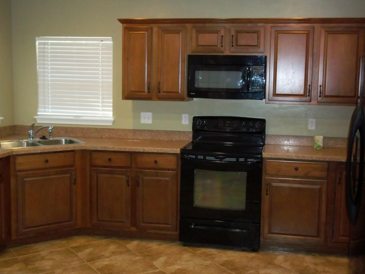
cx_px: 198
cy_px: 123
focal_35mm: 43
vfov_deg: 33.6
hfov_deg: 43.8
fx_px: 453
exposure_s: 1/30
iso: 320
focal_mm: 6.5
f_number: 3.1
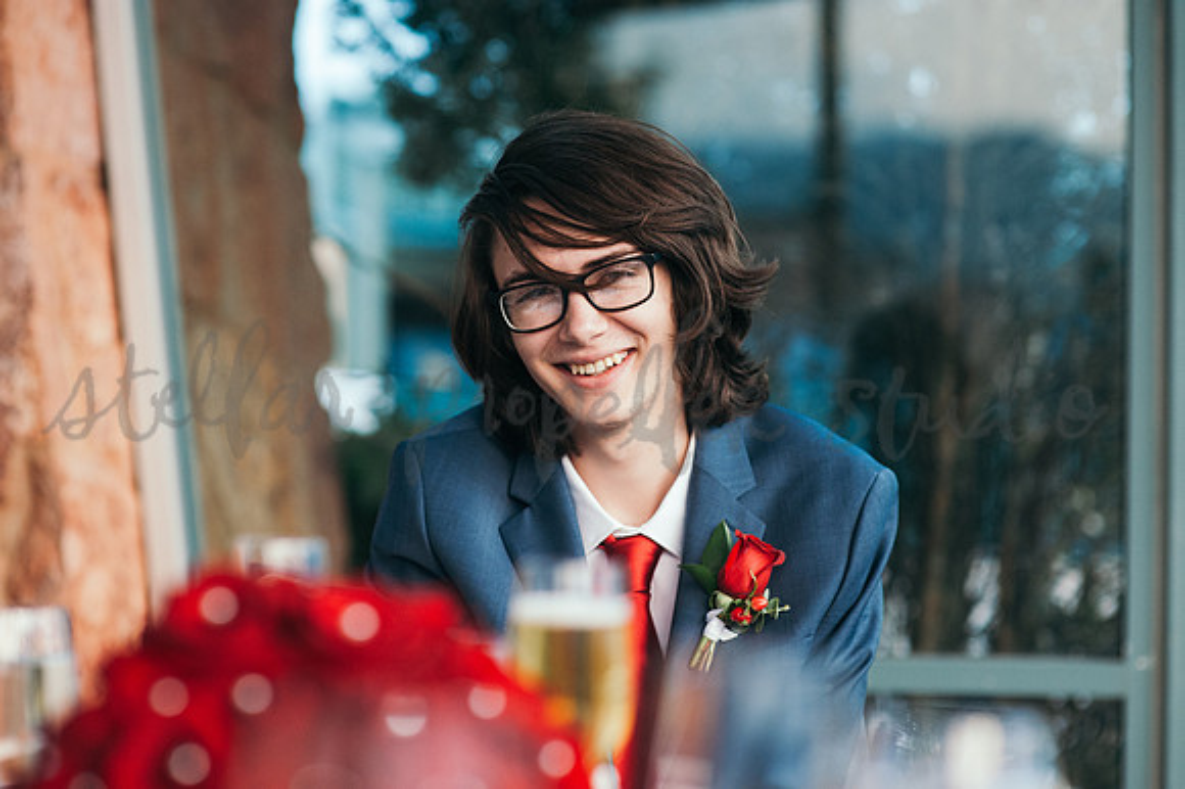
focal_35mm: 85
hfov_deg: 23.9
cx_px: 592
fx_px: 2796
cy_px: 394
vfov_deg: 16.1
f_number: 2.5
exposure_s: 1/640
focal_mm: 85
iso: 2000
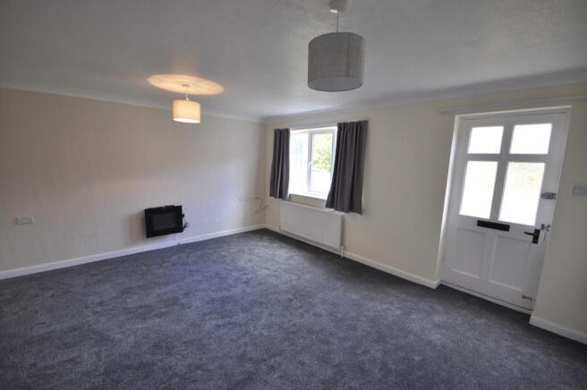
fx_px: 244
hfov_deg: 100.4
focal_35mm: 15
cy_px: 195
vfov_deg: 77.2
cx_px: 294
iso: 400
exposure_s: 1/80
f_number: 4.5
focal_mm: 10
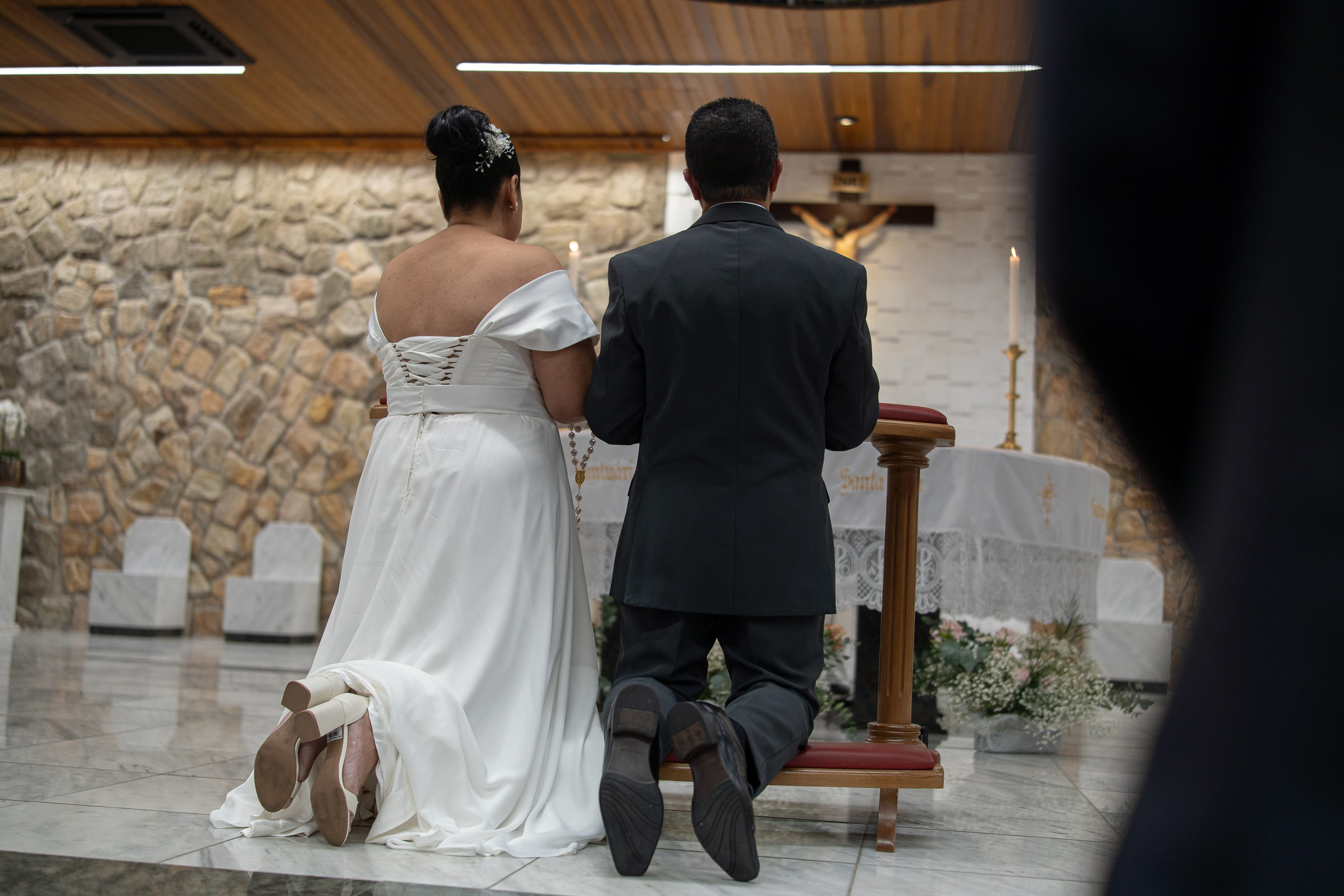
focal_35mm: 40
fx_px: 1512
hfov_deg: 47.9
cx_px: 672
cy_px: 448
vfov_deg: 33.0
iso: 125
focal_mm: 27
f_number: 1.2
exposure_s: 1/160
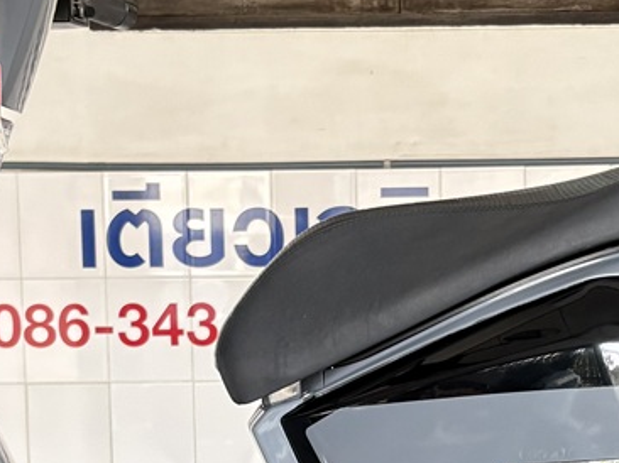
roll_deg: +1.1
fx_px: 1626
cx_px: 382
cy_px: 433
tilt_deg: -5.8
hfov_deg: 21.5
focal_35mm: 91
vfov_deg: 16.0
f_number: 1.6
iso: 320
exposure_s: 1/60
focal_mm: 5.96
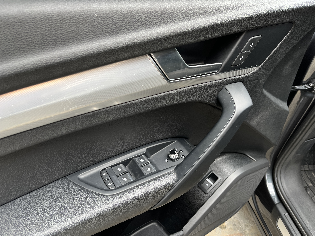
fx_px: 237
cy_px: 118
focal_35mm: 26
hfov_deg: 67.3
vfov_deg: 53.1
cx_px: 158
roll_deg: -3.0
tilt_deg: -37.3
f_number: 1.6
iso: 40
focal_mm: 5.1
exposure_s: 1/122
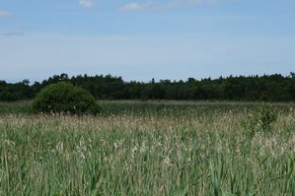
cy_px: 91
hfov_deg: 16.5
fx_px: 1016
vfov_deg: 11.0
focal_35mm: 124
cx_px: 178
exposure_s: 1/1000
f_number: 4.5
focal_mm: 30.5
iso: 100
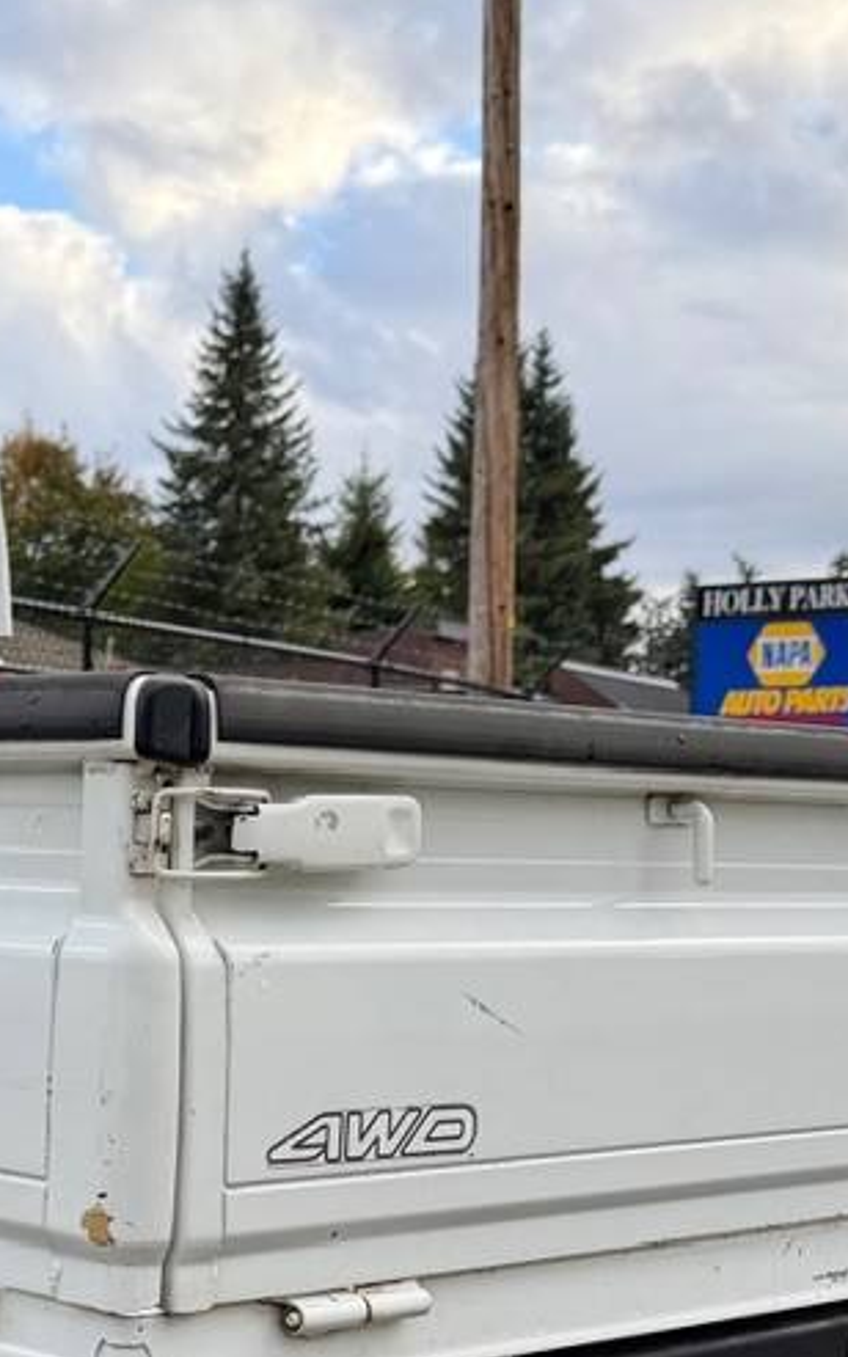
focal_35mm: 66
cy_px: 1156
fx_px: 2441
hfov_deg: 19.4
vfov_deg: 30.1
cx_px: 107
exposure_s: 1/1122
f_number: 1.78
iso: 80
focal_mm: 6.76
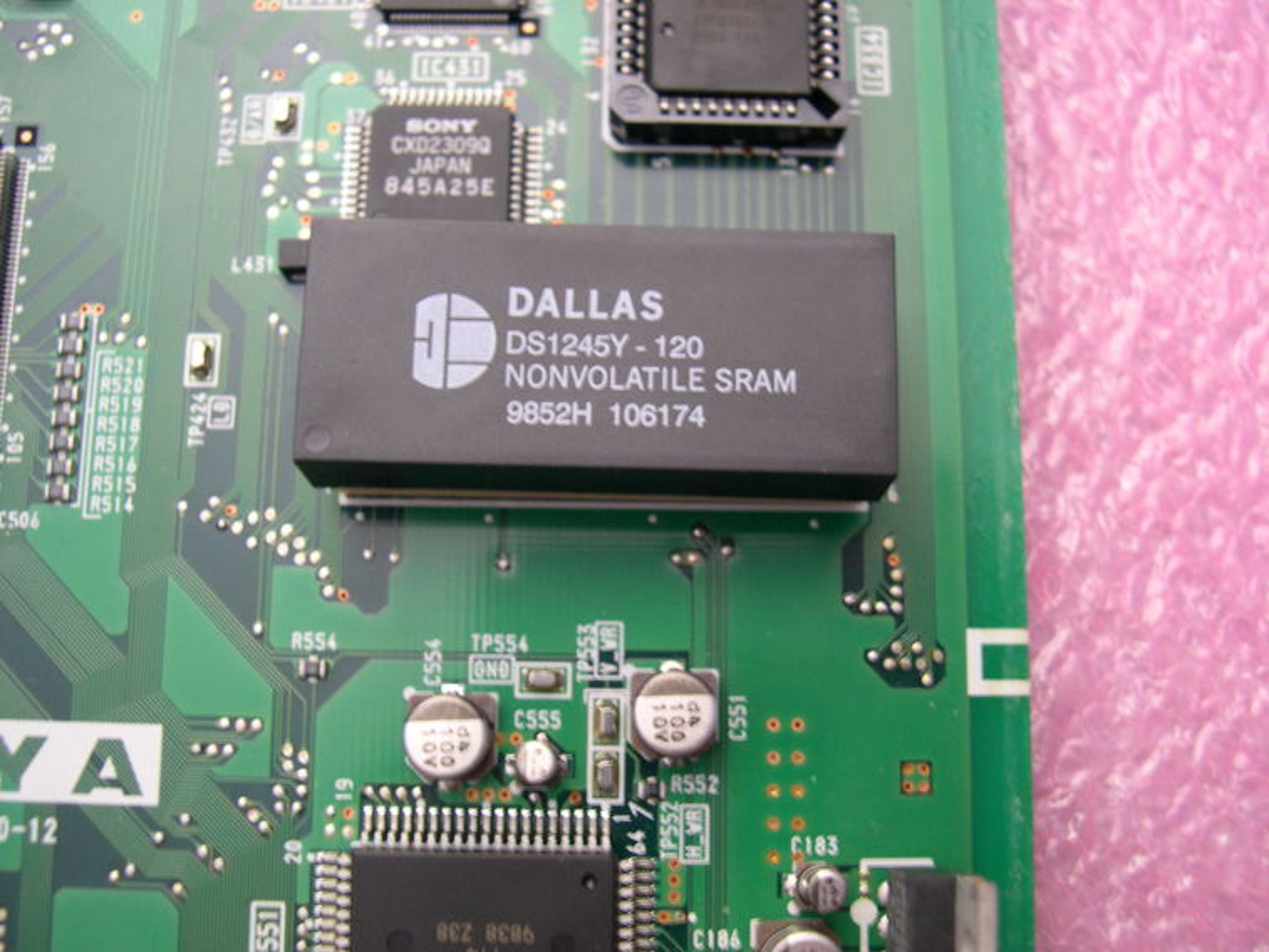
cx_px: 634
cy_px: 476
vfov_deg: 37.7
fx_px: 1393
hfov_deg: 49.0
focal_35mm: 38
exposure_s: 1/4.6
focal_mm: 8
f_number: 2.8
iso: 183
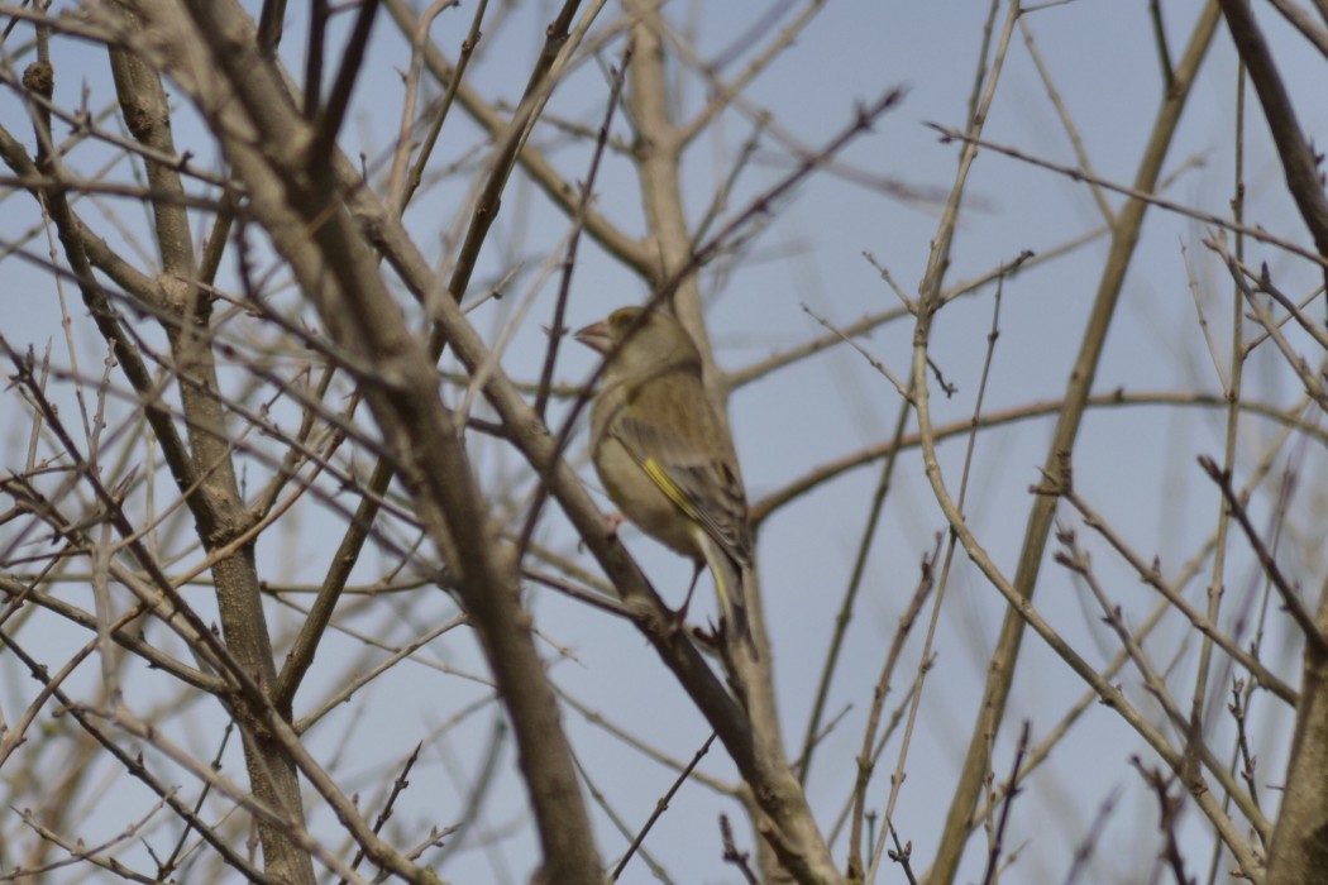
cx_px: 664
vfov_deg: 3.1
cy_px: 442
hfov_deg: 4.6
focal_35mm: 450
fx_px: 16599
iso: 200
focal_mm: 300
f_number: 8
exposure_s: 1/1000
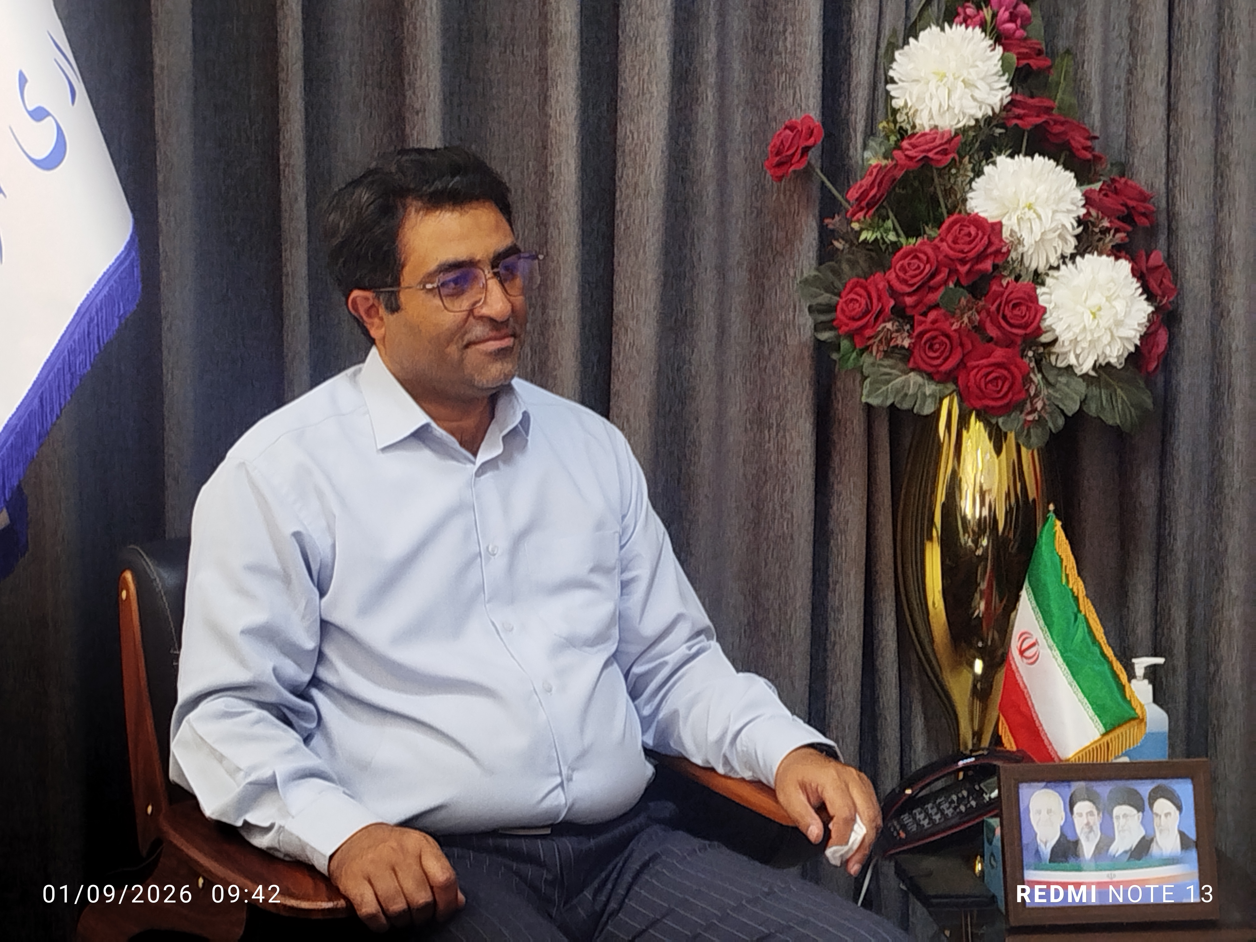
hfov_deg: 27.0
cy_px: 471
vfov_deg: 20.4
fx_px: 2612
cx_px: 628
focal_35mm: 72
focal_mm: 5.31
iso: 160
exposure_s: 1/33
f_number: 1.7
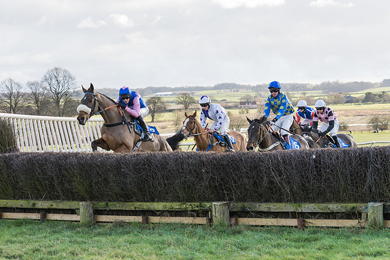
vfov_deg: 13.7
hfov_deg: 20.4
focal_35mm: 100
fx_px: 1083
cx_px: 152
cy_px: 104
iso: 400
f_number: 4
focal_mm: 76
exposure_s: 1/1000
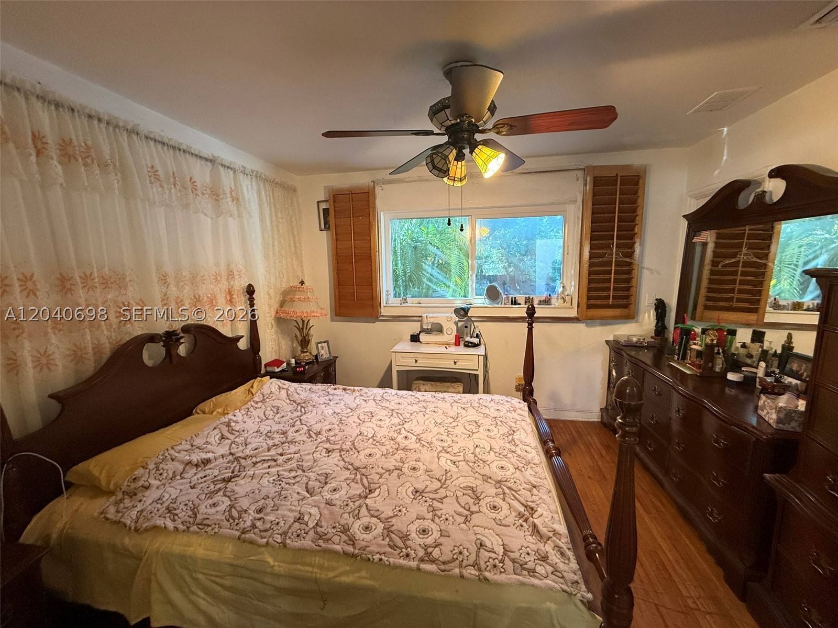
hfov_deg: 102.1
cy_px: 314
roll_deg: +0.7
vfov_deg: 85.7
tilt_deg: -7.8
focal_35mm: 14
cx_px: 419
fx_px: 339
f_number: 2.2
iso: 400
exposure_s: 1/60
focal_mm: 2.22
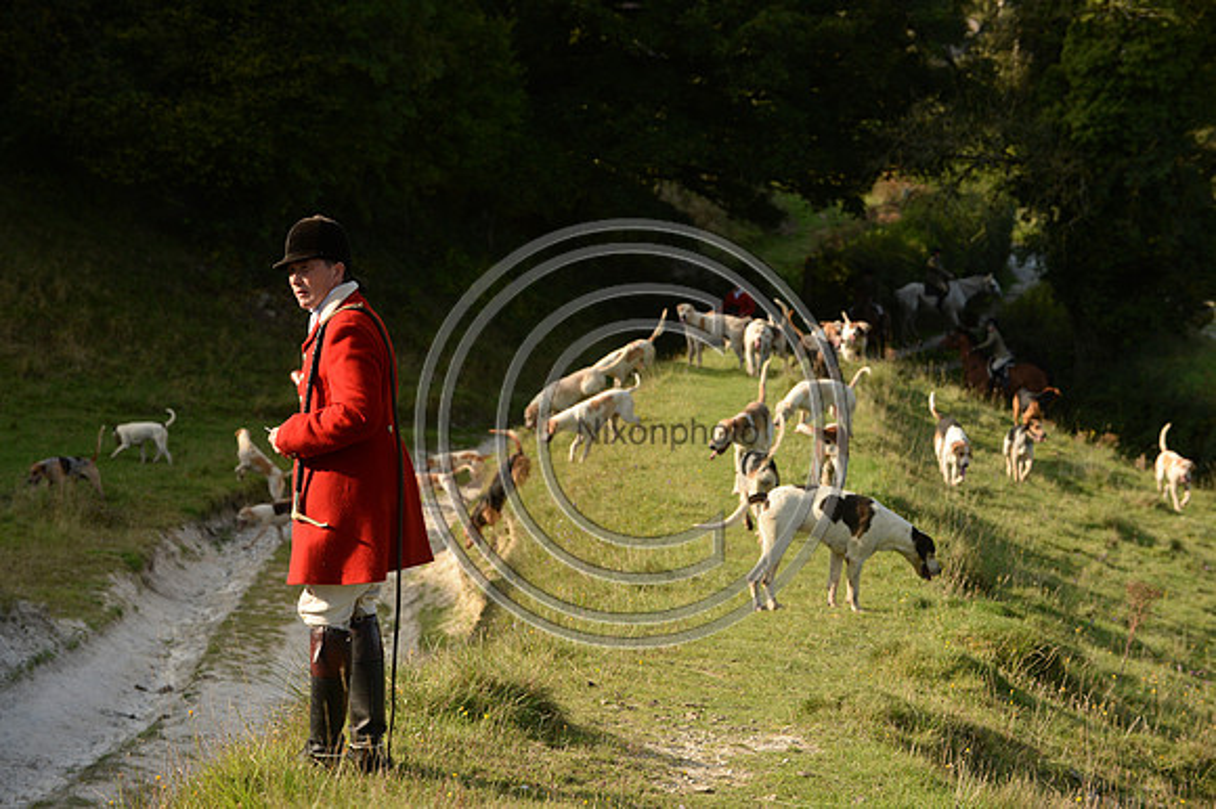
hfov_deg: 17.1
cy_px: 404
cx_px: 608
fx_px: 4051
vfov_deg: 11.4
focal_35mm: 120
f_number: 6.3
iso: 800
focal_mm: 120
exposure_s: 1/1000
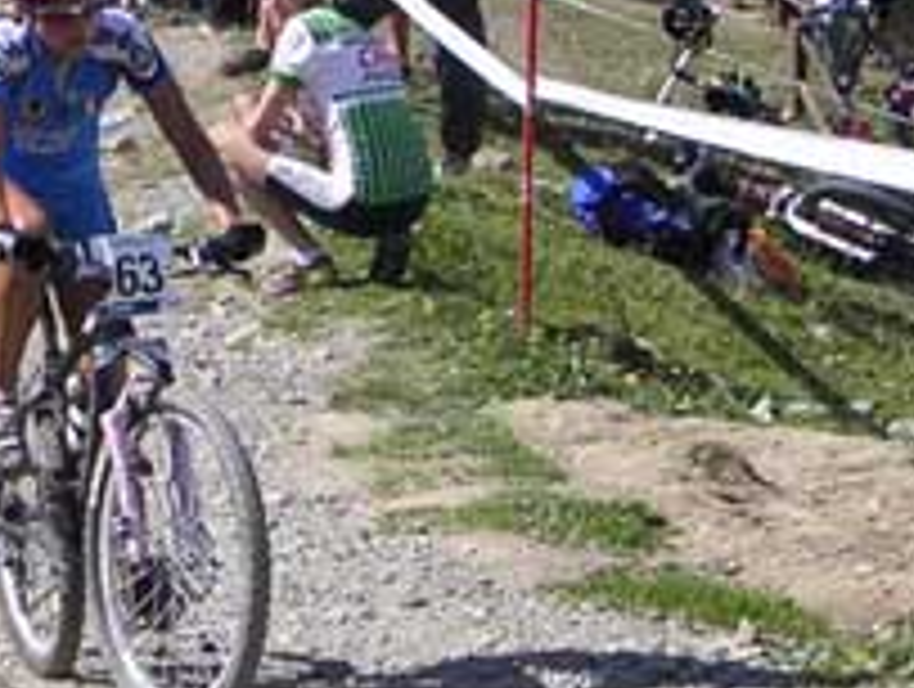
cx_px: 239
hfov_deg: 7.7
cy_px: 223
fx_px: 6798
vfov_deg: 5.8
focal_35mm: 257
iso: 100
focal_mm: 14.5
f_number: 4.4
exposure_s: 1/410
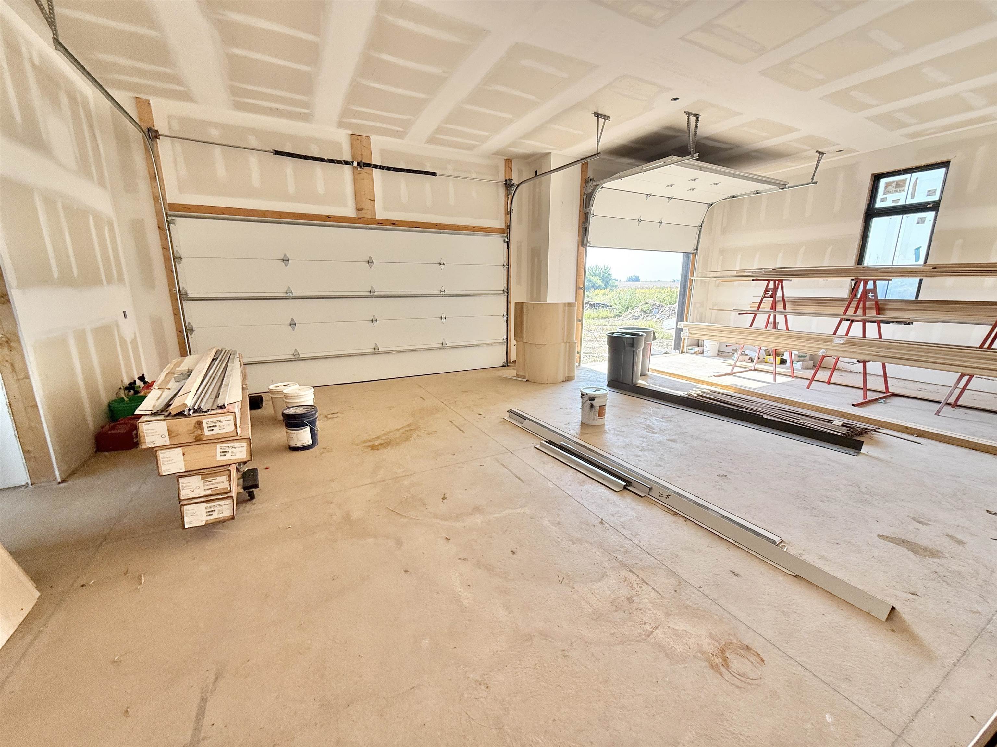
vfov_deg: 85.7
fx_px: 403
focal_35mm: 14
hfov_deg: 102.1
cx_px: 498
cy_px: 374
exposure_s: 1/181
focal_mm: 2.22
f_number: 2.2
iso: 64
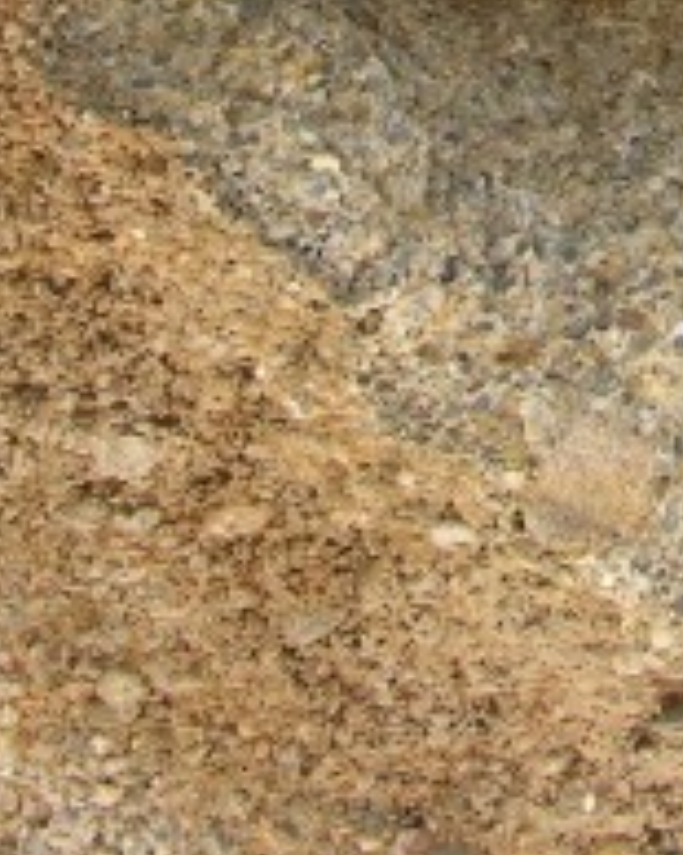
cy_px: -639
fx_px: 3414
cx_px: 1031
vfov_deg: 13.0
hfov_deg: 11.0
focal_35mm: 135
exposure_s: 1/71
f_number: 4
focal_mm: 8.9
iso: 50
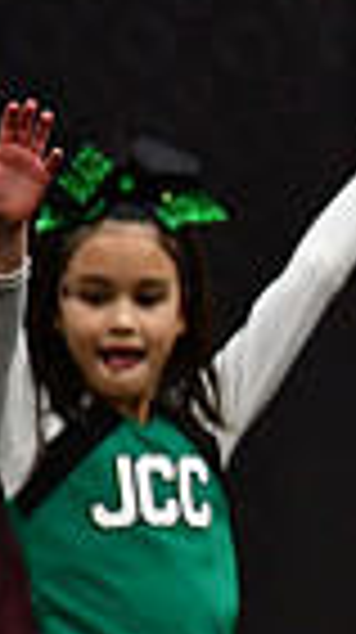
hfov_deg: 0.9
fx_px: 21798
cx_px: 1086
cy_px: 443
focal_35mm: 1295
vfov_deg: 1.7
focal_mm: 200
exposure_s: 1/800
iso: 4000
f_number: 2.8
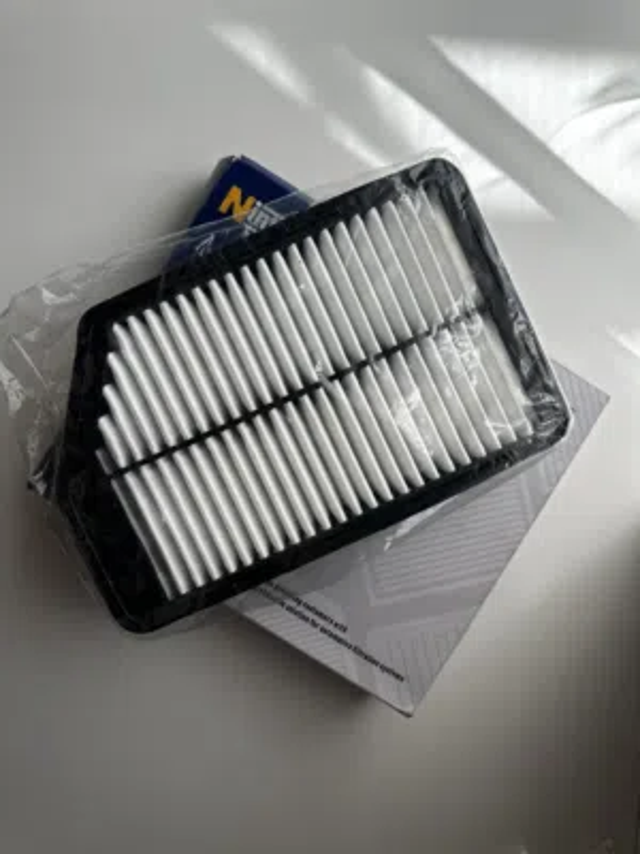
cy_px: 427
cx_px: 320
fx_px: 592
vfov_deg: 71.6
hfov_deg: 56.8
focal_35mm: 24
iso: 64
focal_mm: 6.86
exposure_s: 1/160
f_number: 1.78
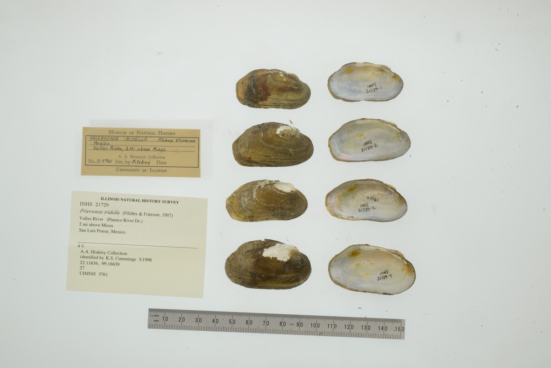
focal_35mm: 60
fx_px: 919
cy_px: 184
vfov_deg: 22.6
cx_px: 276
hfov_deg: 33.4
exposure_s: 1/10
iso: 100
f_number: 32
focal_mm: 60
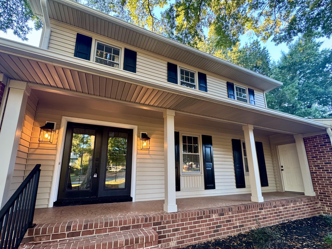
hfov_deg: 94.5
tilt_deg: +11.8
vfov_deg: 77.7
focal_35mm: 16
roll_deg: +0.3
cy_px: 142
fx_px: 153
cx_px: 162
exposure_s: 1/60
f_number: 2.2
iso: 200
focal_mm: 2.22
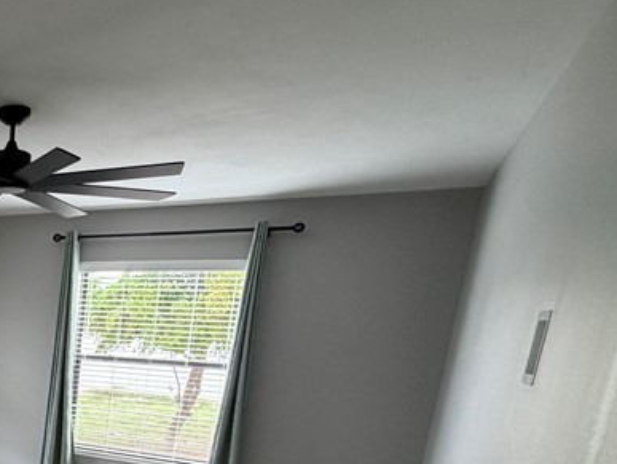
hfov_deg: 39.5
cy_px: 478
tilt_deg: -12.4
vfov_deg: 34.7
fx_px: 660
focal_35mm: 37
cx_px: -83
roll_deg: -1.8
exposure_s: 1/120
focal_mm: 2.22
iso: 250
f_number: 2.2
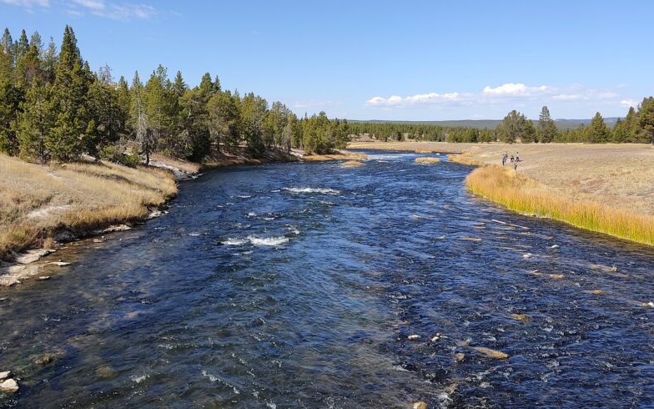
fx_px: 642
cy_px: 168
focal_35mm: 36
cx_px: 272
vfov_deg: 35.2
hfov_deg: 53.7
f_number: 1.79
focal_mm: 4.74
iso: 100
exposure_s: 1/769
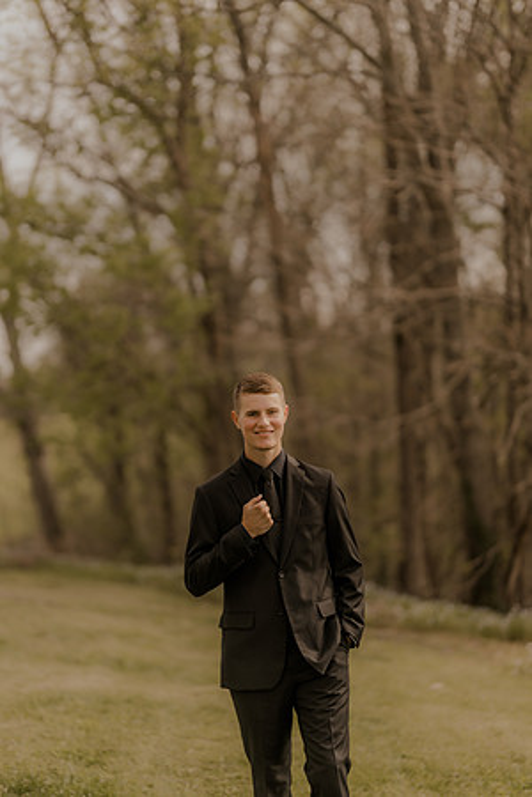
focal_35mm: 85
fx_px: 1884
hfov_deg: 16.1
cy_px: 398
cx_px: 266
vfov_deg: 23.9
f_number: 1.4
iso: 160
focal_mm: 85
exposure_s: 1/3200
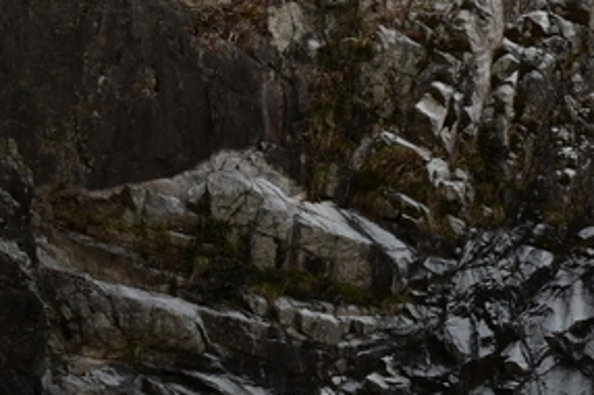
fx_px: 1038
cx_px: 881
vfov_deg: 21.1
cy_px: 50
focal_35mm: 63
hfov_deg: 24.9
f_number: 9
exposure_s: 1/30
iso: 100
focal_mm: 10
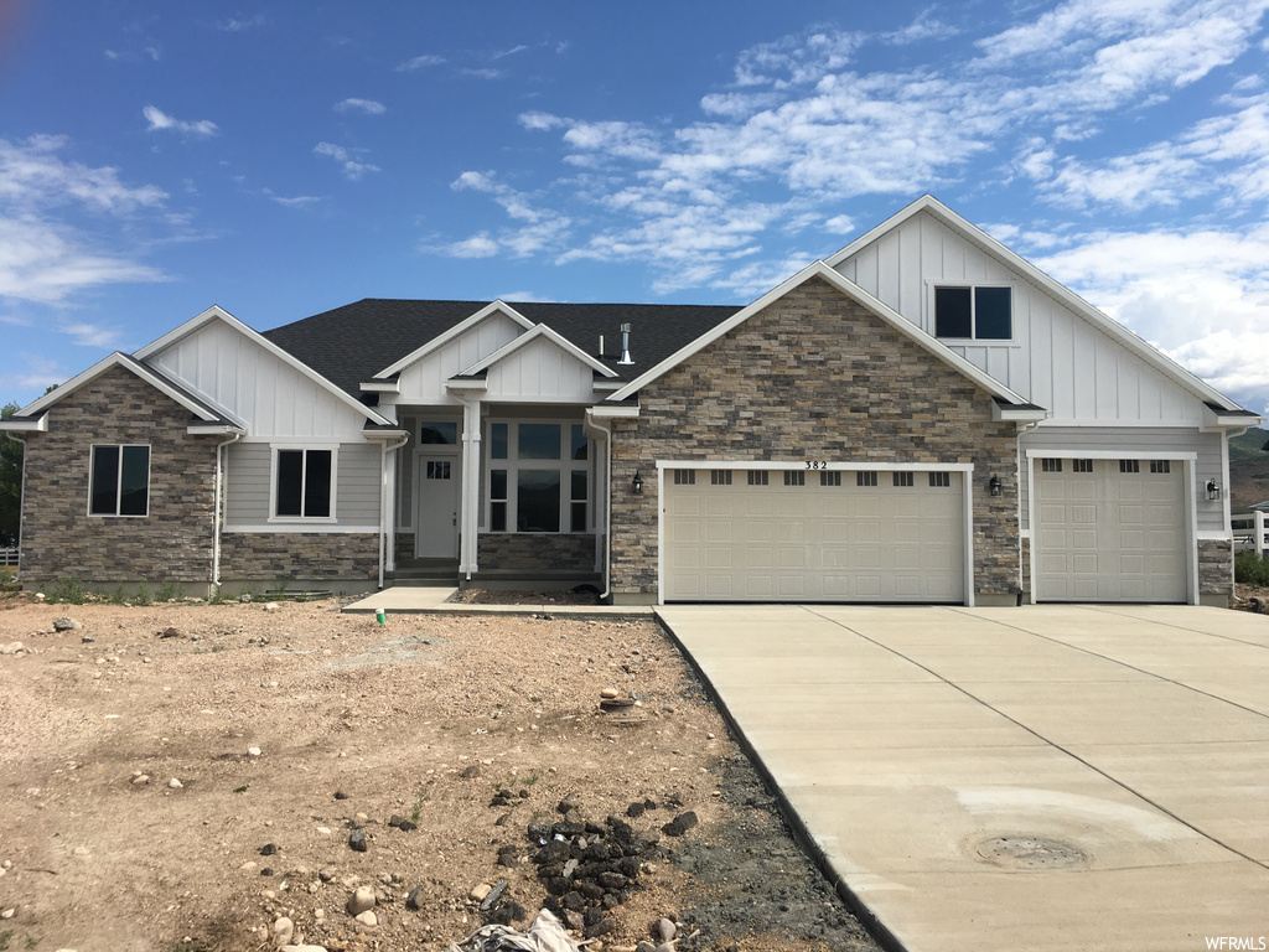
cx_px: 634
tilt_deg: +4.8
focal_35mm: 29
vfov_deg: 48.2
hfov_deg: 61.7
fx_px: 1063
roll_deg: -0.2
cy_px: 476
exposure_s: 1/1876
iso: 25
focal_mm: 4.15
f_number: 2.2
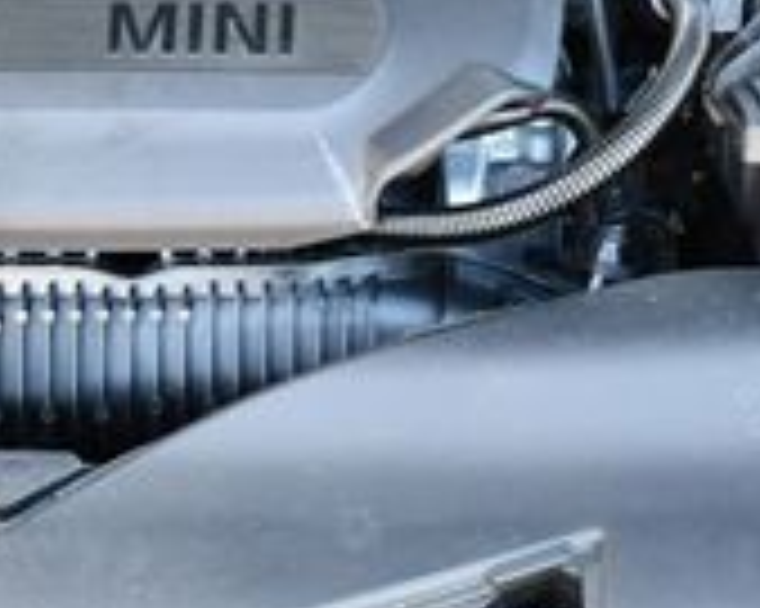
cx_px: 405
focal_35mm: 128
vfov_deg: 12.0
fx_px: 2877
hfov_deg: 15.0
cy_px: 86
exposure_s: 1/160
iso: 800
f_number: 3.5
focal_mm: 18
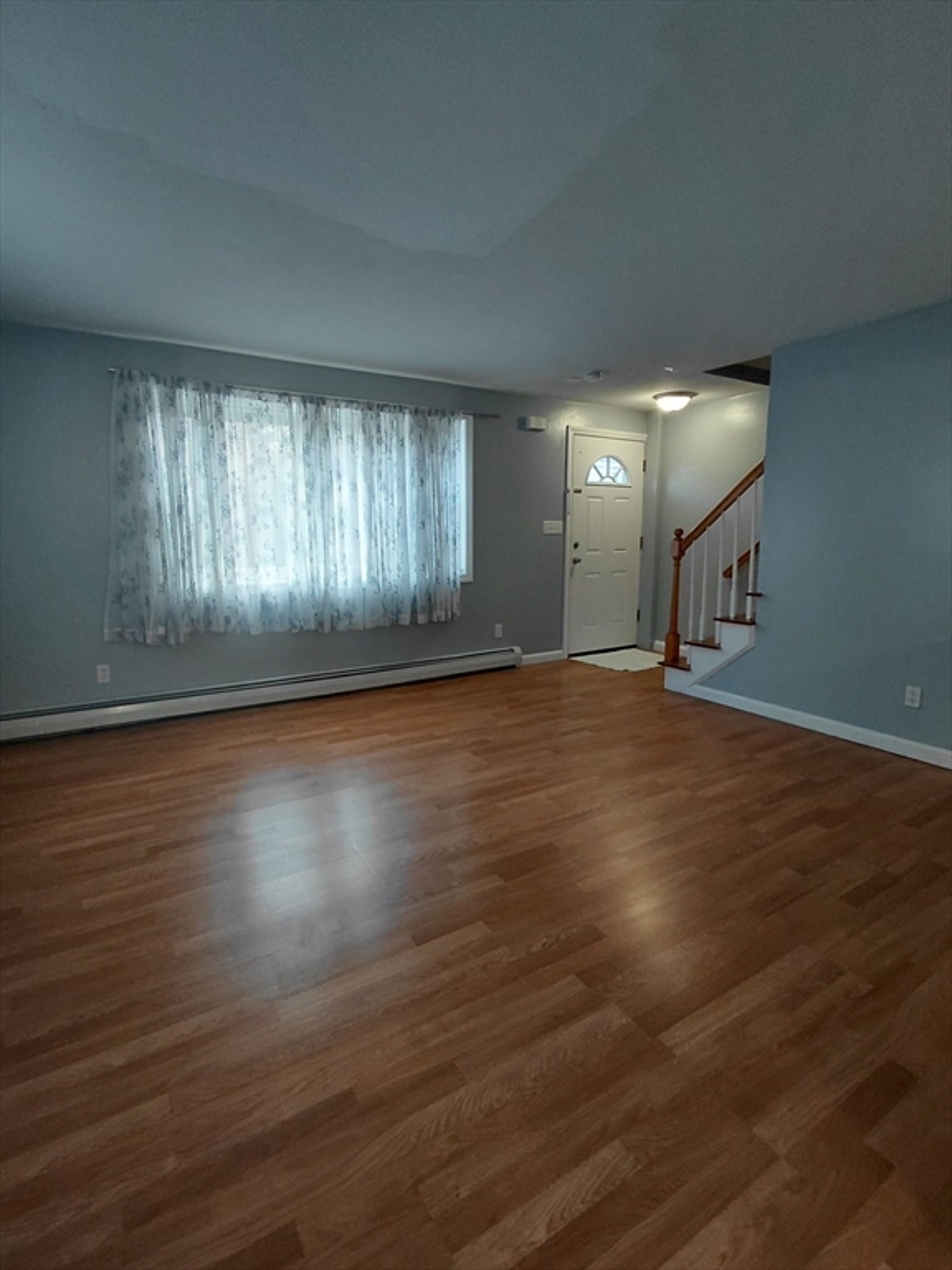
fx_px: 587
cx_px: 476
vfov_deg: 94.5
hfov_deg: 78.1
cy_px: 635
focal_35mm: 16
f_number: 2.2
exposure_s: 1/60
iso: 50
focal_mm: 1.64
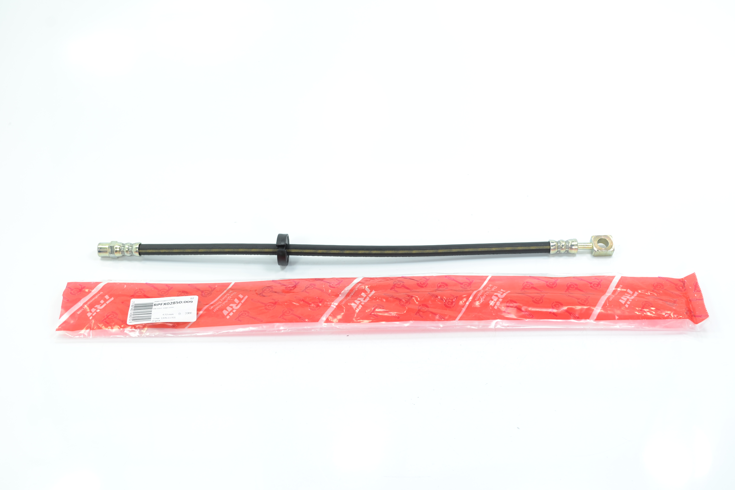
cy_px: 245
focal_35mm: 45
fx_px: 919
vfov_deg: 29.9
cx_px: 368
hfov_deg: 43.6
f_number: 7.1
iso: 100
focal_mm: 30
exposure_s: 1/25
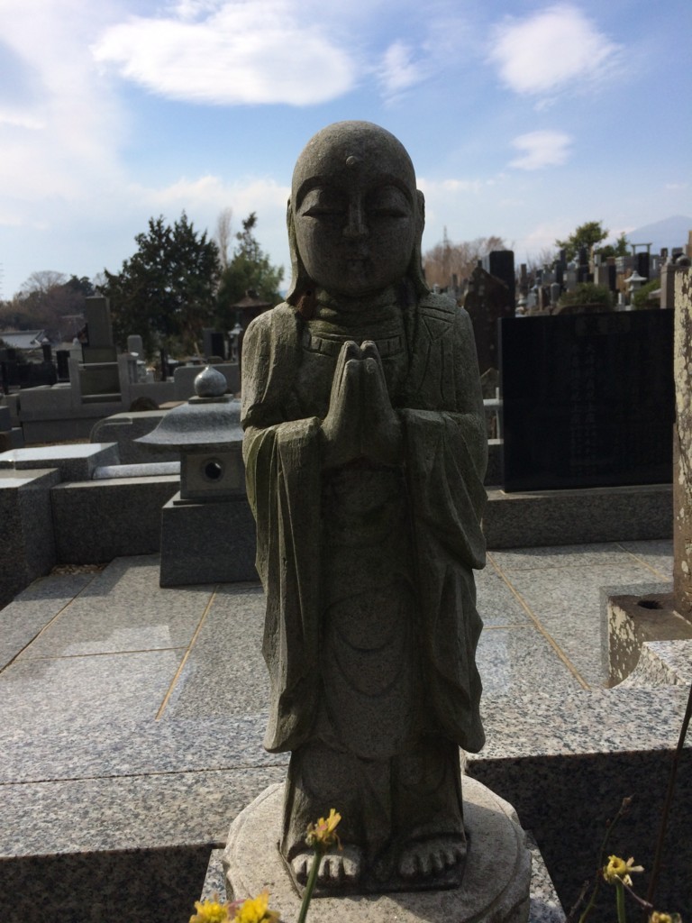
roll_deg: +4.3
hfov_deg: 48.2
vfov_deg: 61.7
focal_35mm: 29
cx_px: 346
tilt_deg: -10.8
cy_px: 462
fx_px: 773
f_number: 2.2
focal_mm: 4.15
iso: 32
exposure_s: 1/2740
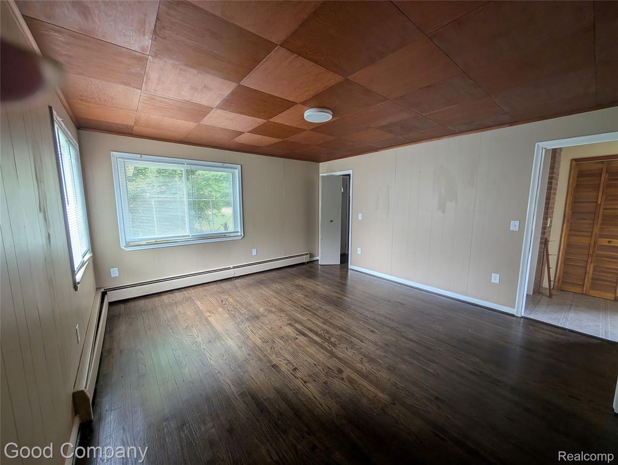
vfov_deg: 94.6
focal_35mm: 12
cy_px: 232
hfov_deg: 110.5
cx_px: 309
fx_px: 215
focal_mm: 2.02
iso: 54
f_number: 1.7
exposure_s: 1/27.4
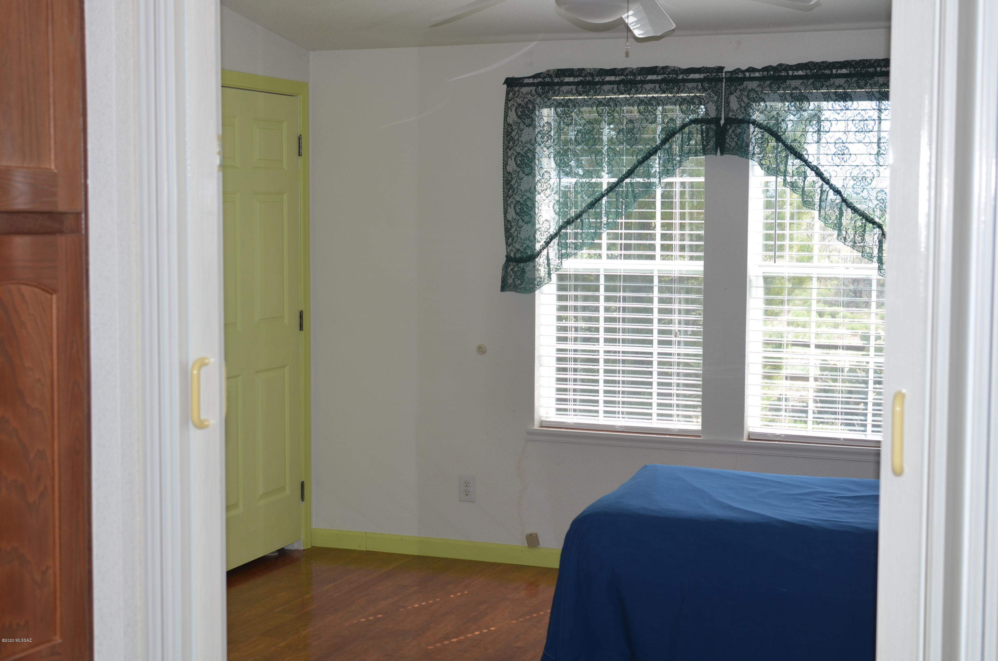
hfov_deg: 37.9
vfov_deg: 25.6
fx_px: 1452
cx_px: 499
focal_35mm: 52
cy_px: 330
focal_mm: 35
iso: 200
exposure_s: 1/125
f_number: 5.6
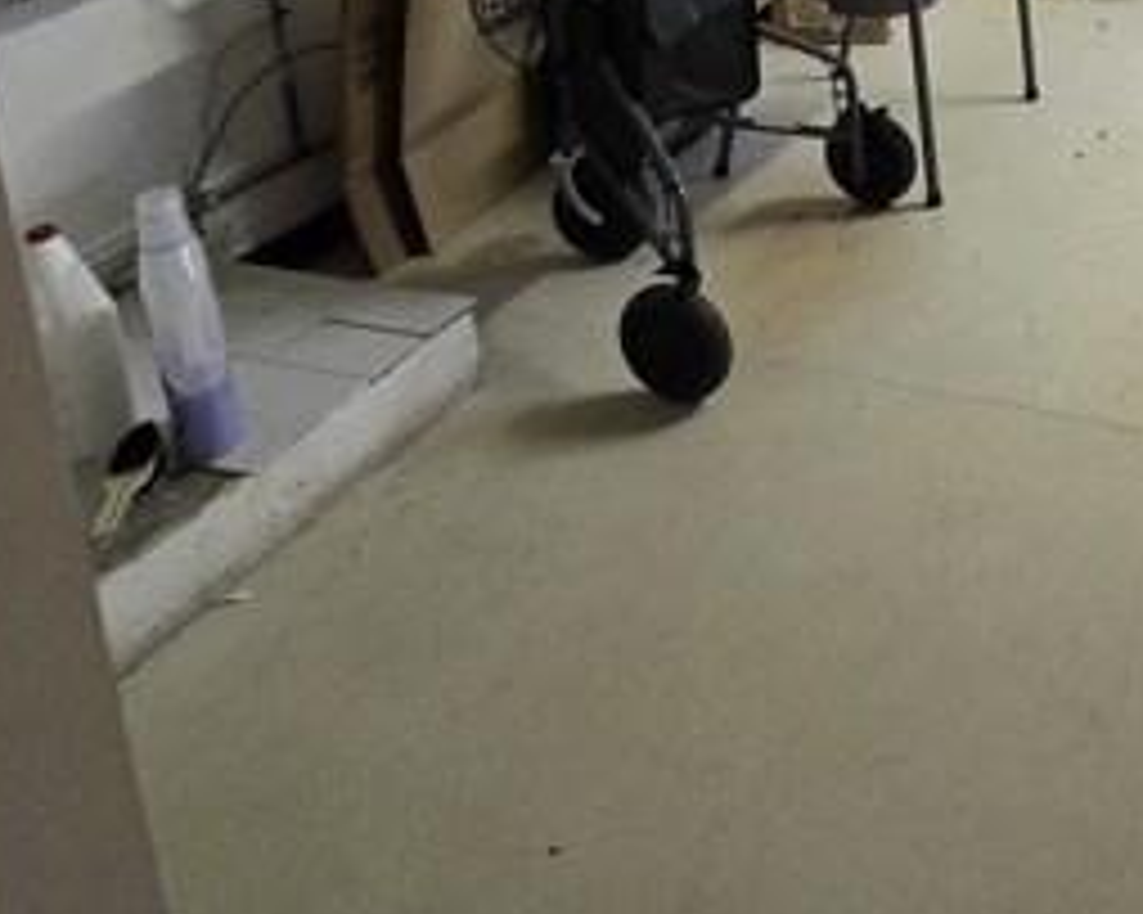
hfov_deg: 39.9
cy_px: -221
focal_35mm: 40
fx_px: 1353
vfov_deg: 30.7
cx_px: 1161
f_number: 2.2
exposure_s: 1/50
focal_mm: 1.7
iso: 640
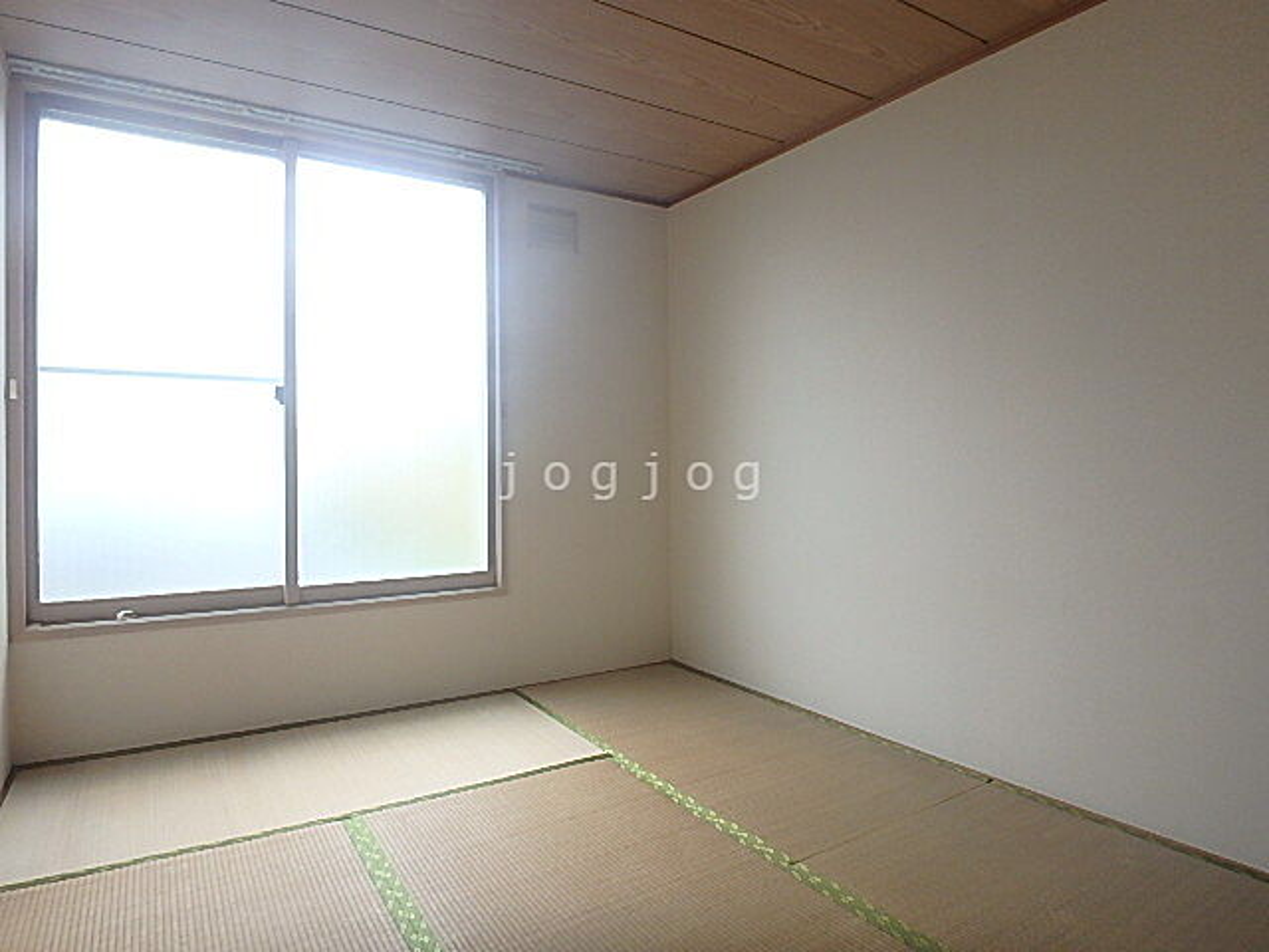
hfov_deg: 79.0
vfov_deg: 63.4
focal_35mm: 21
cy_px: 476
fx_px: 770
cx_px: 634
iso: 200
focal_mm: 3.7
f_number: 3.5
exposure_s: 1/50
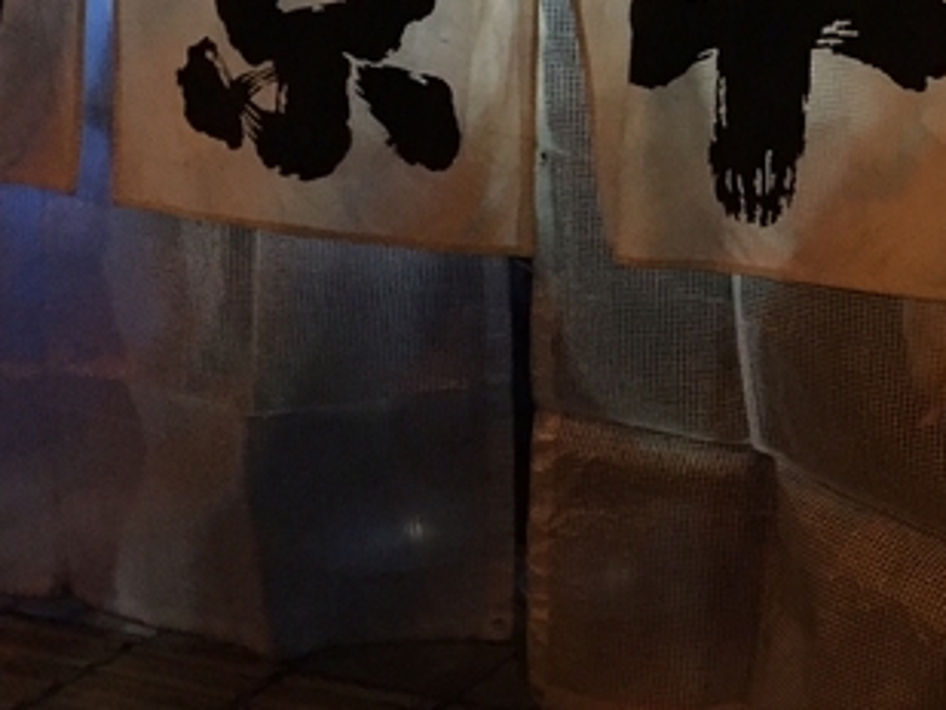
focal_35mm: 75
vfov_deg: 19.4
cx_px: 937
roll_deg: -0.3
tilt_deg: -10.1
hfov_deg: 24.8
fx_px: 2050
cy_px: 104
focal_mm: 4.15
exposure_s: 1/15
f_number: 2.2
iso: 320
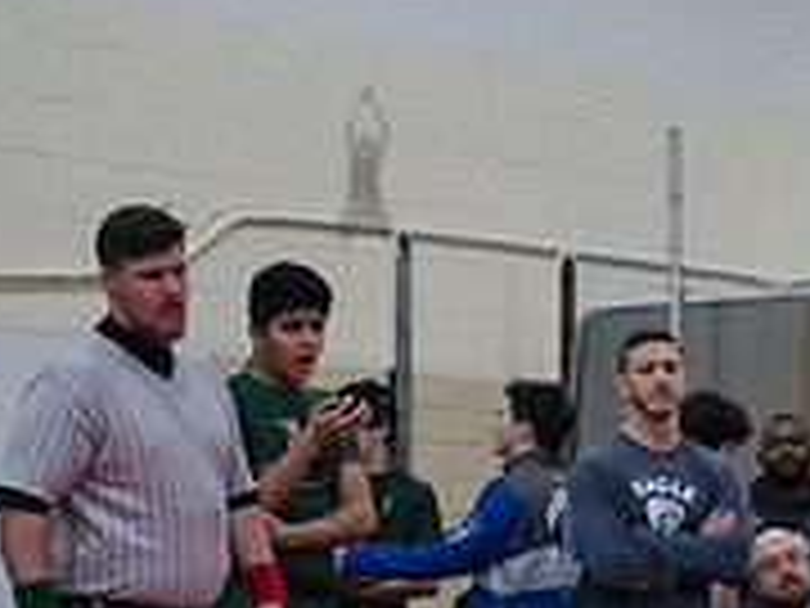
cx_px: 1233
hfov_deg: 8.9
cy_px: 813
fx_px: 5078
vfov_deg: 6.8
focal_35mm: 217
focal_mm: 70
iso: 8000
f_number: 3.2
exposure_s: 1/400
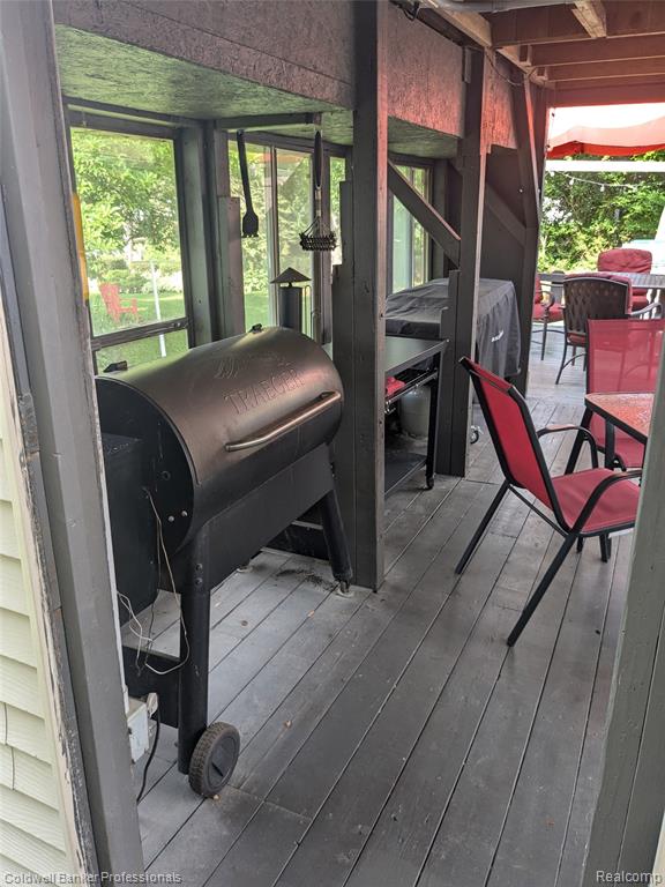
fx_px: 692
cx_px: 332
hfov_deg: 51.4
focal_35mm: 27
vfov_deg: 65.3
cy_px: 444
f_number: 1.73
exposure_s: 1/120
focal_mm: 4.38
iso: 44
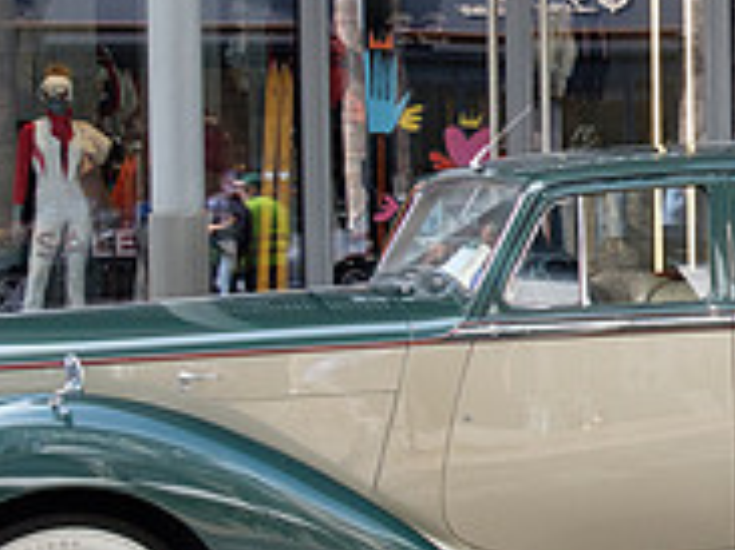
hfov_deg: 20.6
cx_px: 982
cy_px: 250
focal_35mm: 86
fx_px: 1825
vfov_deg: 17.1
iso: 1250
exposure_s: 1/125
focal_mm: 18
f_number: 7.1
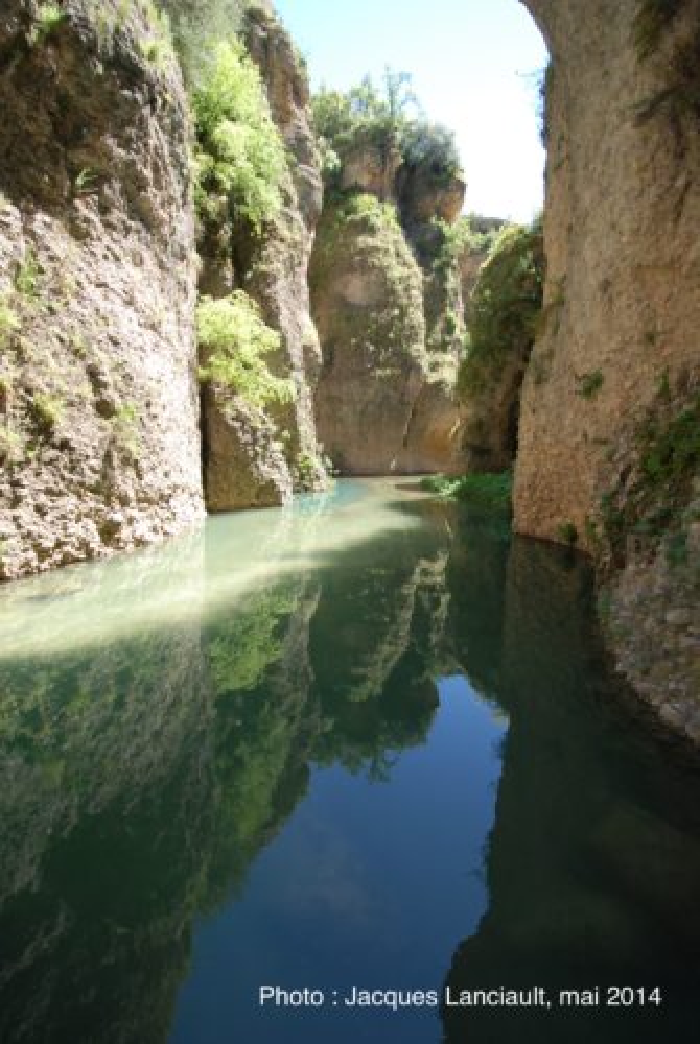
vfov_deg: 100.3
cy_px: 522
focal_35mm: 15
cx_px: 350
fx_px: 436
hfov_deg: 77.5
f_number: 3.5
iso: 110
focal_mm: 10
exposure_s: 1/125
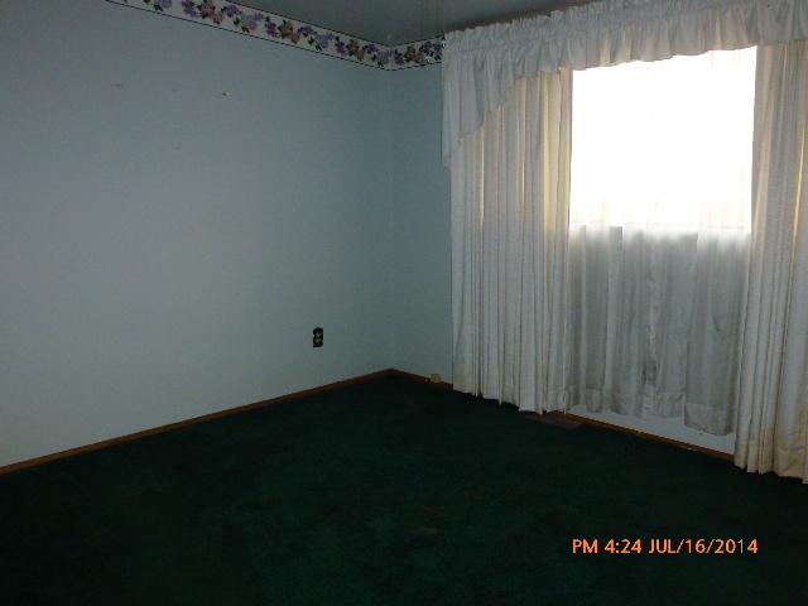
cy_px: 303
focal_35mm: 29
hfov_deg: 61.7
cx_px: 404
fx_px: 677
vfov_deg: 48.2
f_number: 3.5
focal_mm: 5
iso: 250
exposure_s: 1/60
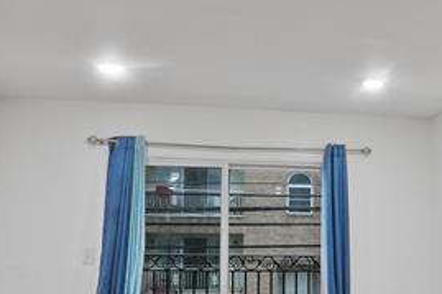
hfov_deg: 31.9
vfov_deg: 21.6
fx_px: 748
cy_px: 278
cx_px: 360
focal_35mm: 61
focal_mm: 16
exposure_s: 1/15
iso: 2500
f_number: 9
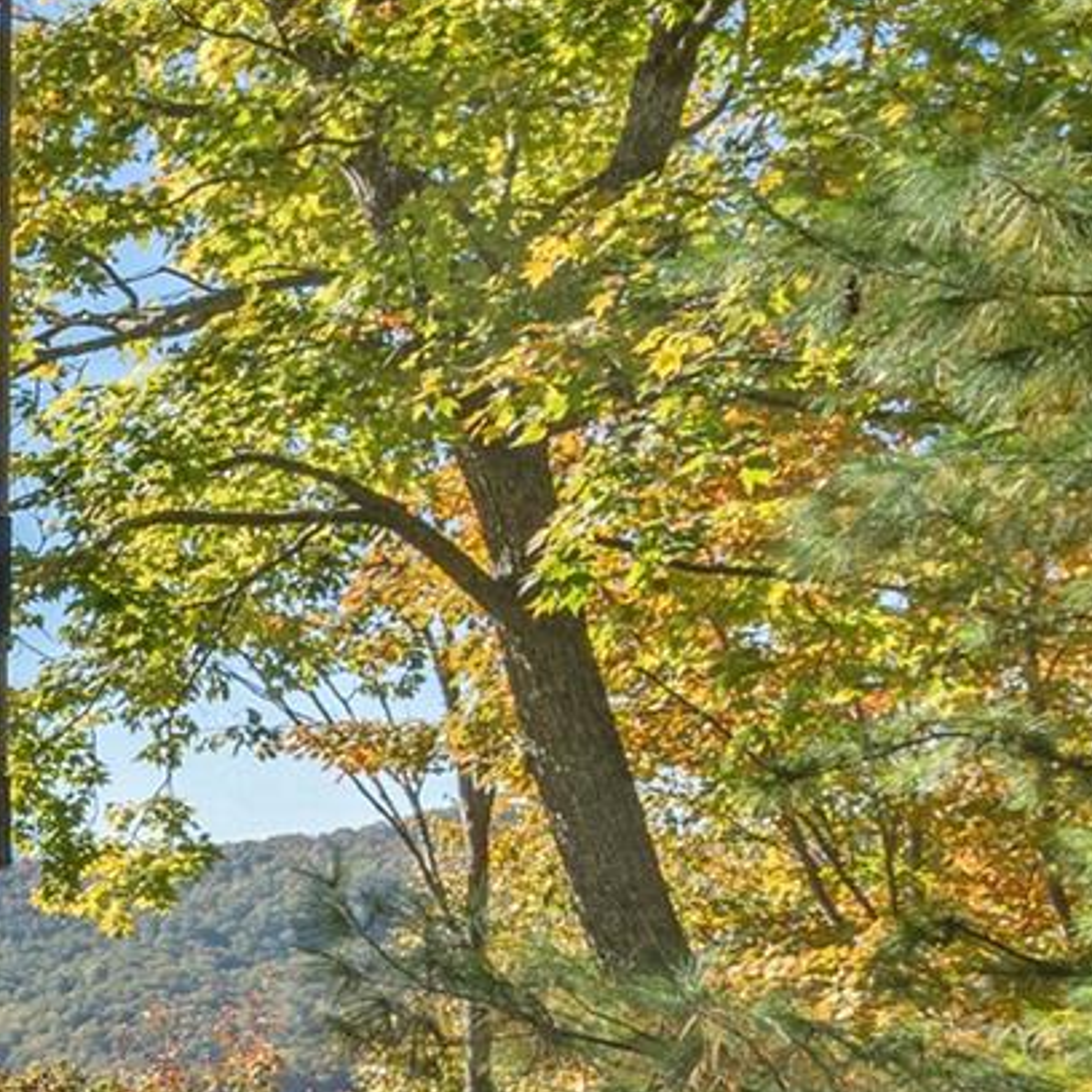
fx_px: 2360
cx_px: -1330
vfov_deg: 25.4
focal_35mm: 66
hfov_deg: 16.3
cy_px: 937
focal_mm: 15.5
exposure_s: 1/60
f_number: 7.1
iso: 320
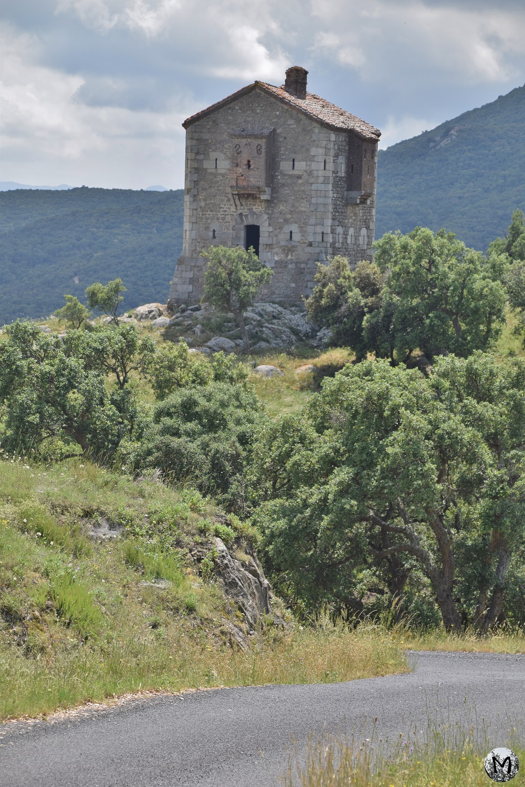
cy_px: 394
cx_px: 262
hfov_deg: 9.3
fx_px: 3215
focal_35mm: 147
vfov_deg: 14.0
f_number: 8
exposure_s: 1/320
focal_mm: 98
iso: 200
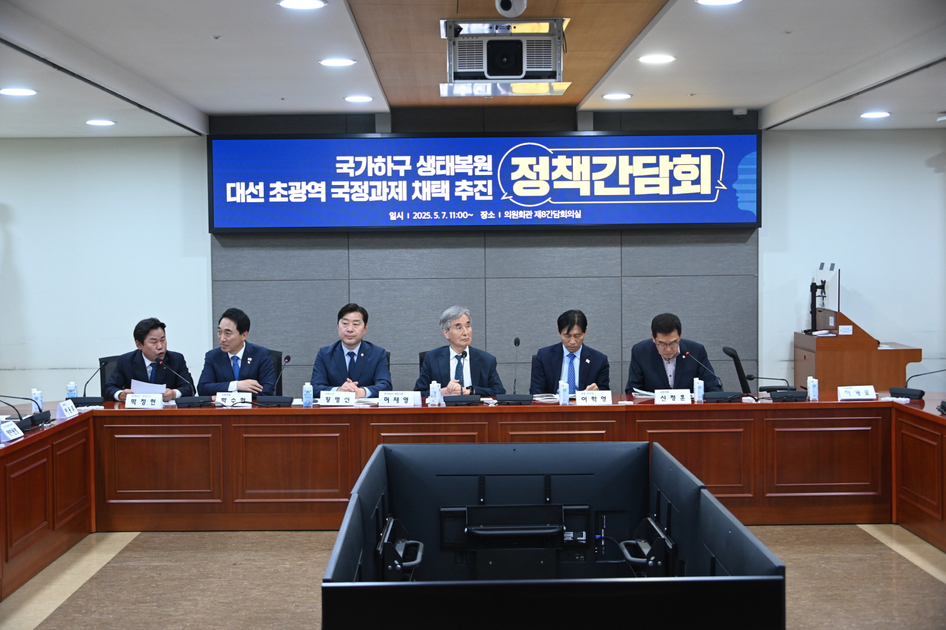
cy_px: 315
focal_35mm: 50
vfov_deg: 27.0
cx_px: 473
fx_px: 1314
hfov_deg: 39.6
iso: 1600
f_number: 5.6
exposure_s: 1/125
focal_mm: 50
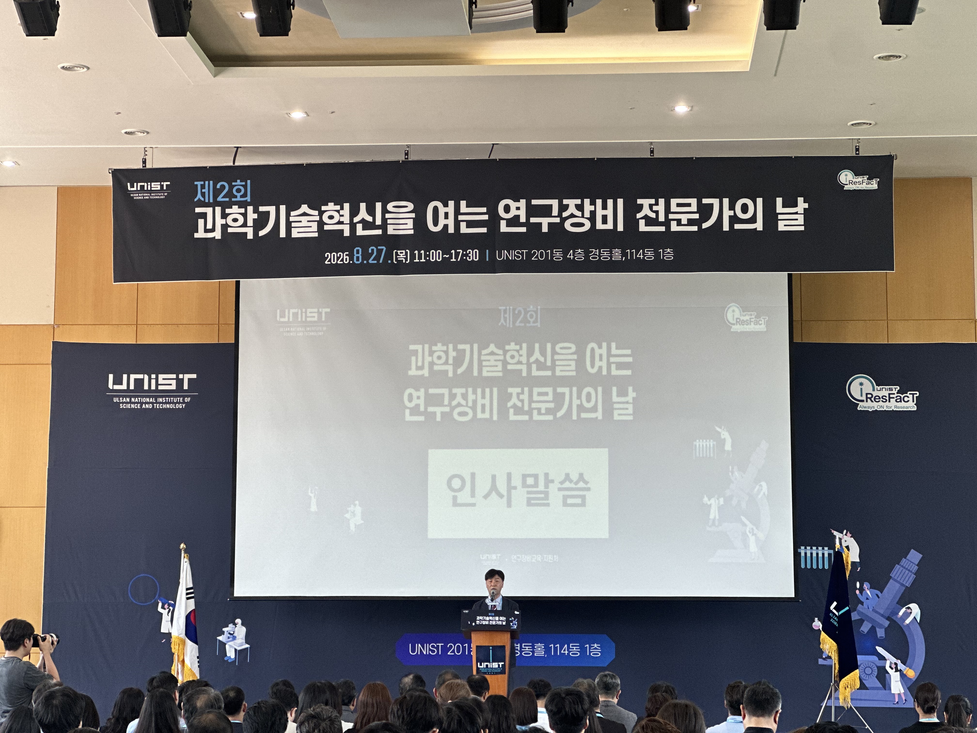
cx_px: 488
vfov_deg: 19.1
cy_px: 366
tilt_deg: +8.0
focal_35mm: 77
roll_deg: -0.7
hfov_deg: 25.3
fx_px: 2173
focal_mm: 9
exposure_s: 1/120
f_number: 2.8
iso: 125
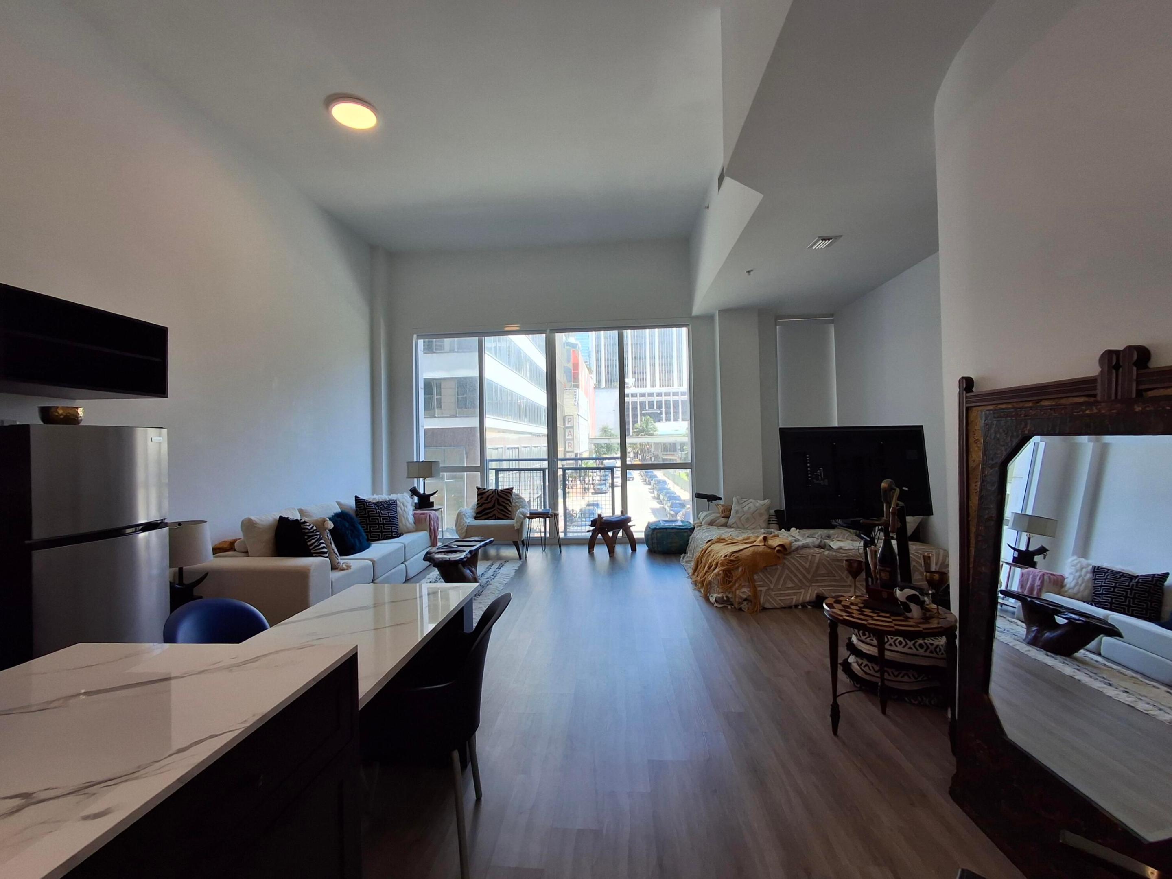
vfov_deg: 78.1
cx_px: 586
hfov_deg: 94.5
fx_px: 542
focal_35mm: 16
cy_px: 440
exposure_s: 1/142
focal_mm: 1.64
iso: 40
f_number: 2.2
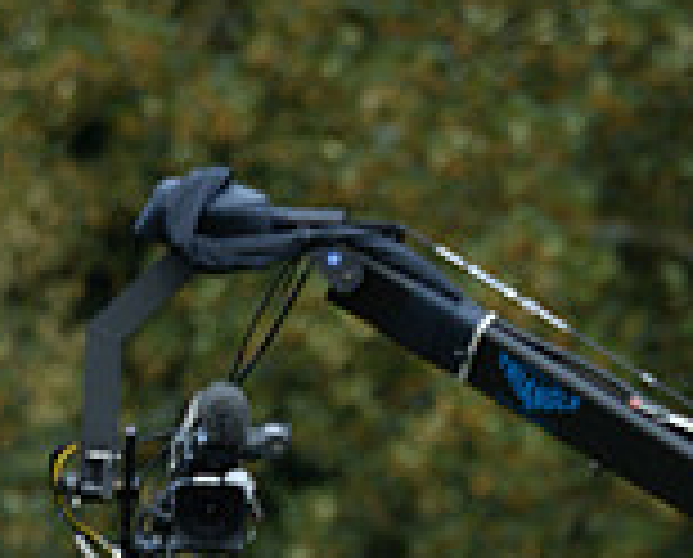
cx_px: 153
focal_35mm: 1409
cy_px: 1206
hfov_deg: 1.4
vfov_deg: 1.1
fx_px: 28972
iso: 800
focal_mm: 400
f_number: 7.1
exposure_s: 1/1000
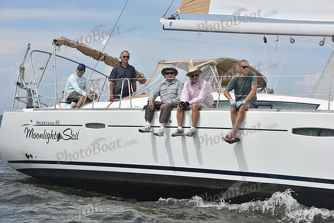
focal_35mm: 95
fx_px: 882
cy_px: 112
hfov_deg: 21.5
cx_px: 167
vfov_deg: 14.4
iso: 320
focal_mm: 95
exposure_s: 1/1600
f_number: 8
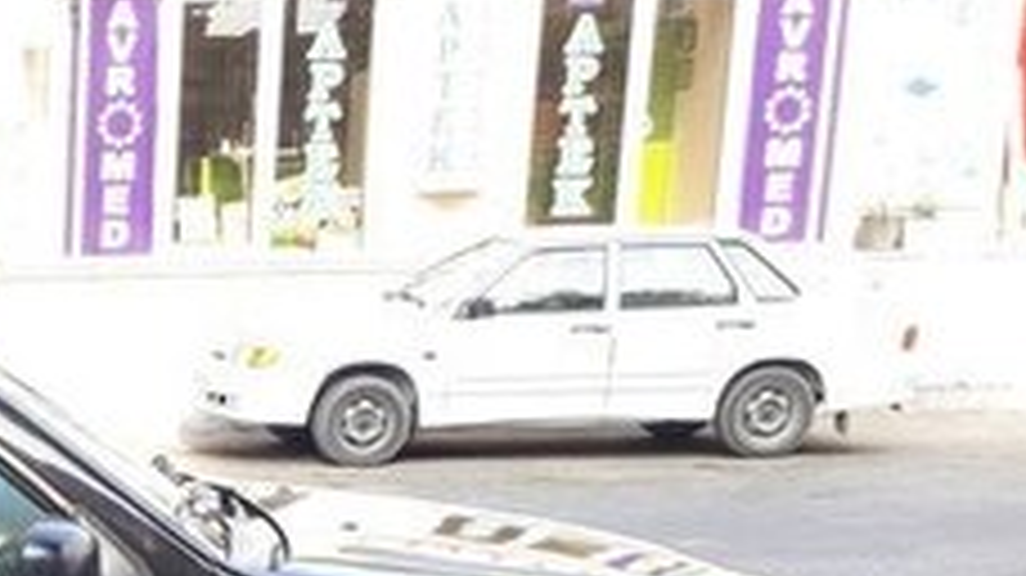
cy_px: 875
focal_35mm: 85
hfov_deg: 21.5
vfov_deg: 13.4
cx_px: -450
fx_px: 2311
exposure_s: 1/214
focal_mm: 3.6
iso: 40
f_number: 1.9
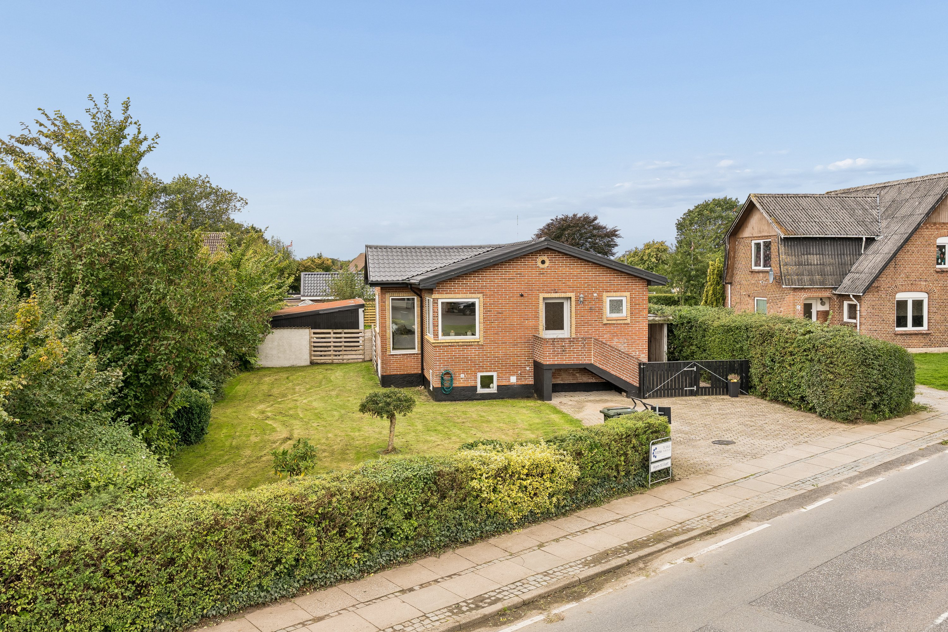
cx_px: 474
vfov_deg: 44.3
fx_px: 777
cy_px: 316
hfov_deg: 62.8
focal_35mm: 30
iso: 200
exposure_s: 1/125
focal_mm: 29.5
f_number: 8
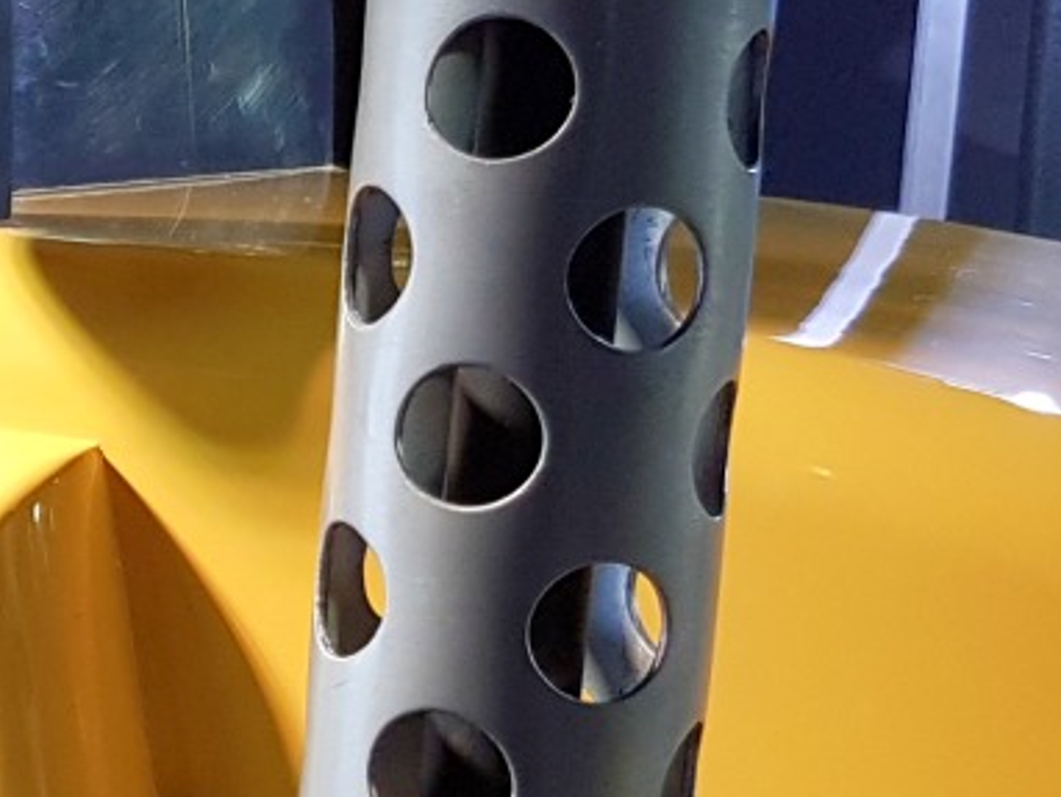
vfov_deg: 14.5
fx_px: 3128
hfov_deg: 16.4
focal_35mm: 102
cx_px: -808
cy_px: 426
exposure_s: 1/50
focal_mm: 4.2
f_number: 1.7
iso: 80
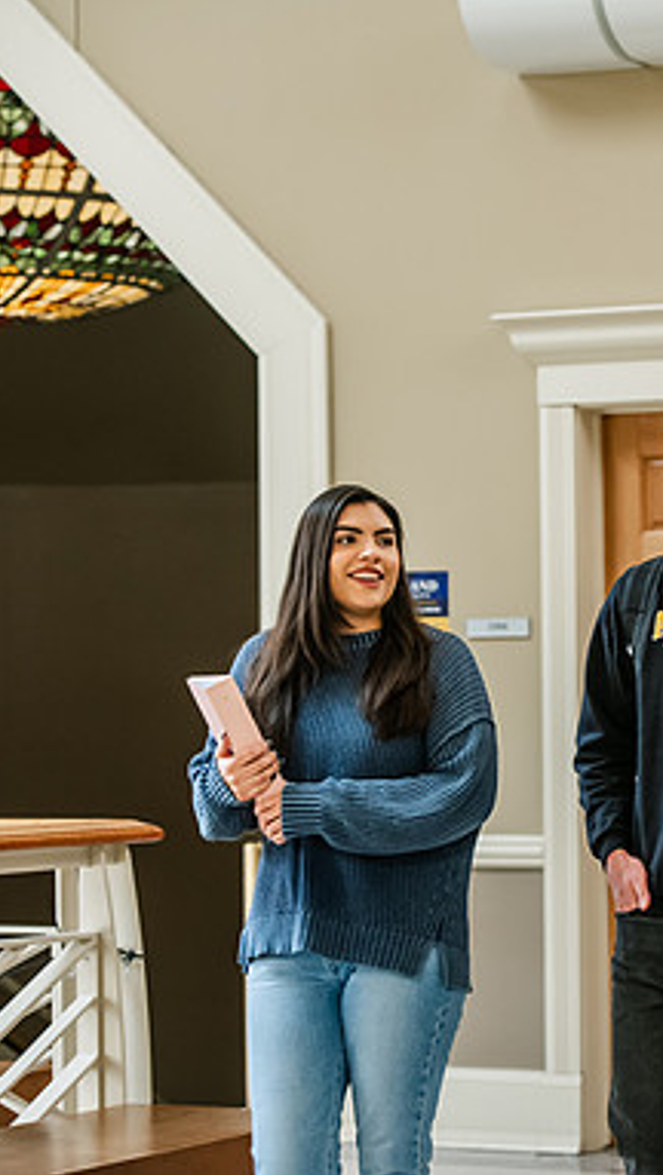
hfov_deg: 9.3
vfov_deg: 16.5
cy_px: 584
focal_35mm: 130
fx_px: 4055
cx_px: 684
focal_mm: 82
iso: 1600
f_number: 4
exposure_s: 1/200
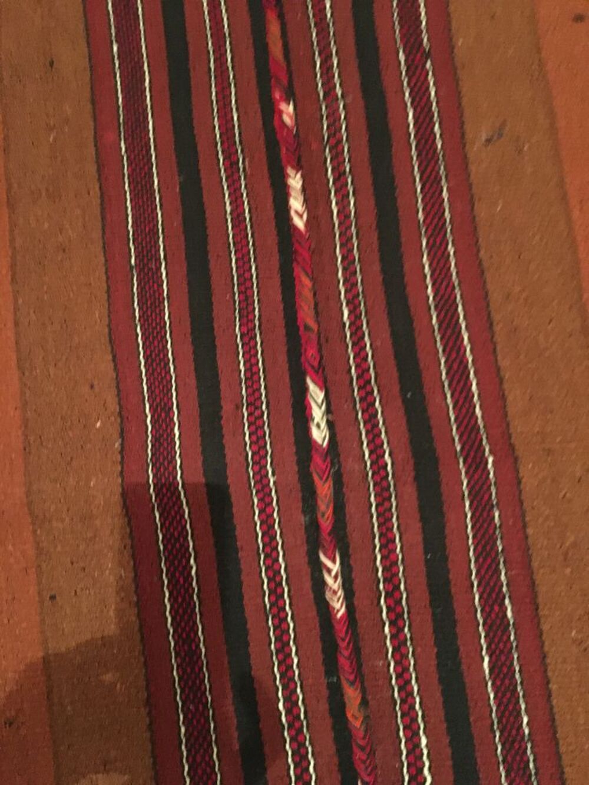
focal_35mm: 29
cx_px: 294
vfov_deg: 61.7
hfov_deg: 48.2
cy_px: 392
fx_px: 658
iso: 800
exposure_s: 1/17
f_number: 2.2
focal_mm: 4.15
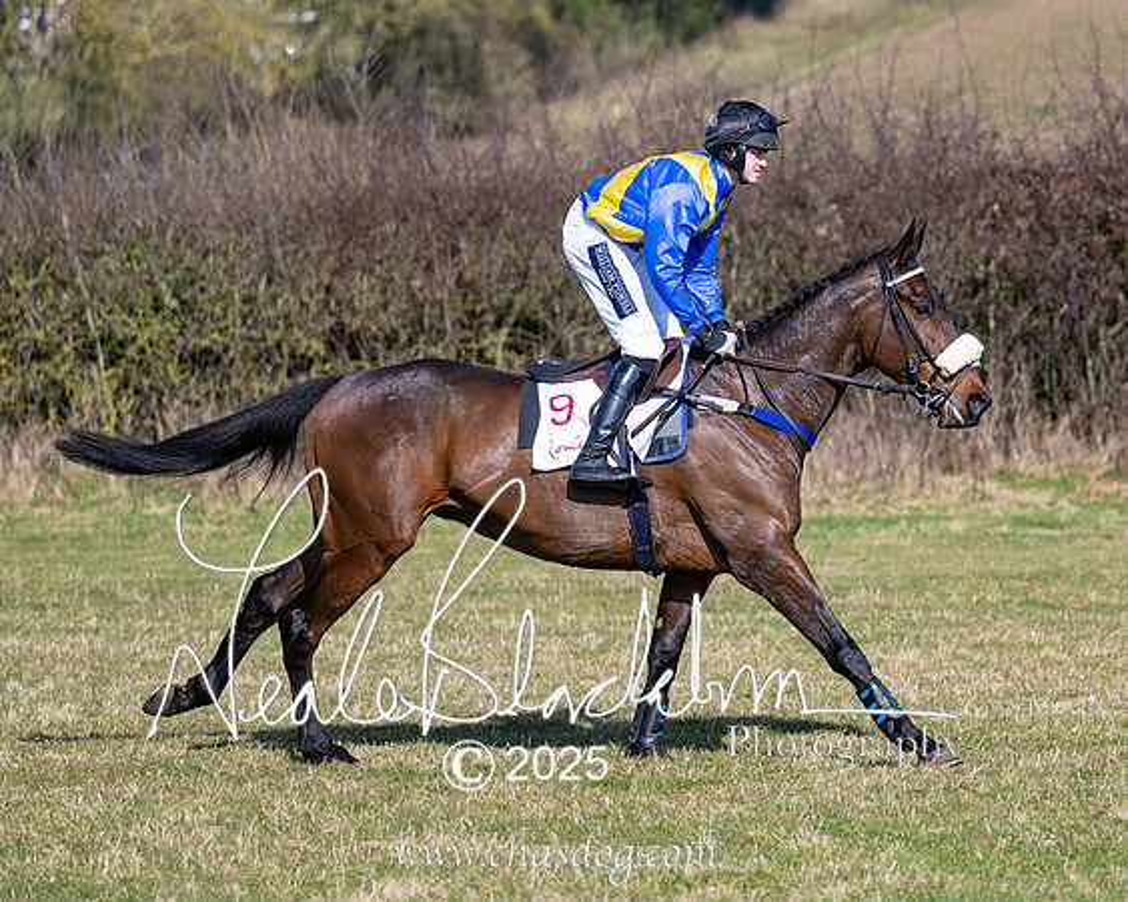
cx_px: 655
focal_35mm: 211
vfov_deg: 7.3
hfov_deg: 9.2
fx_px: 7031
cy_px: 451
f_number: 2.8
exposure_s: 1/5000
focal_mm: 125
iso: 200
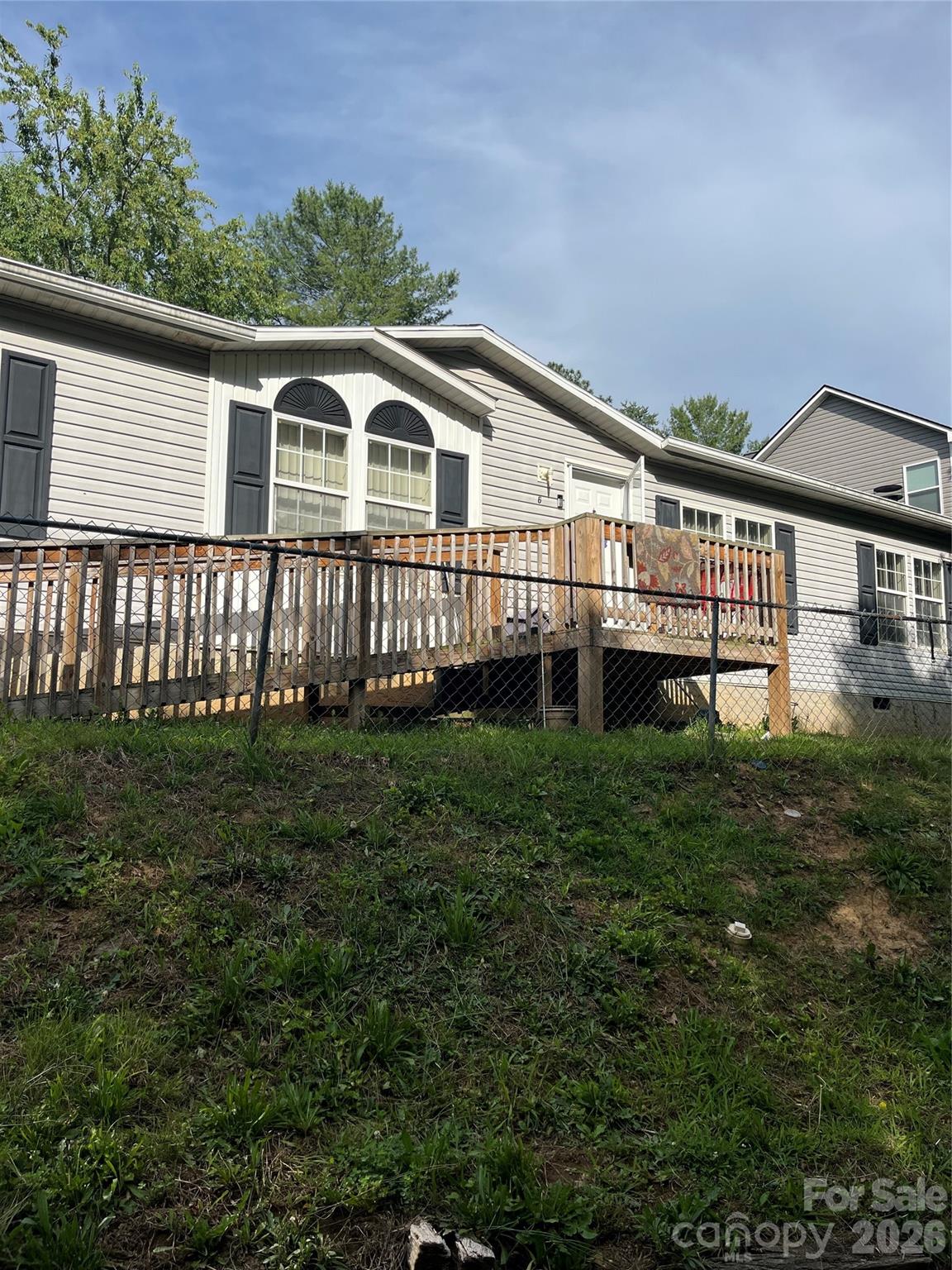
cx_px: 476
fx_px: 953
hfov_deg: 53.1
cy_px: 635
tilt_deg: +8.3
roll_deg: +0.3
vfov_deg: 67.3
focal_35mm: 26
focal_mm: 5.1
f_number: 1.6
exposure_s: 1/4484
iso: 50
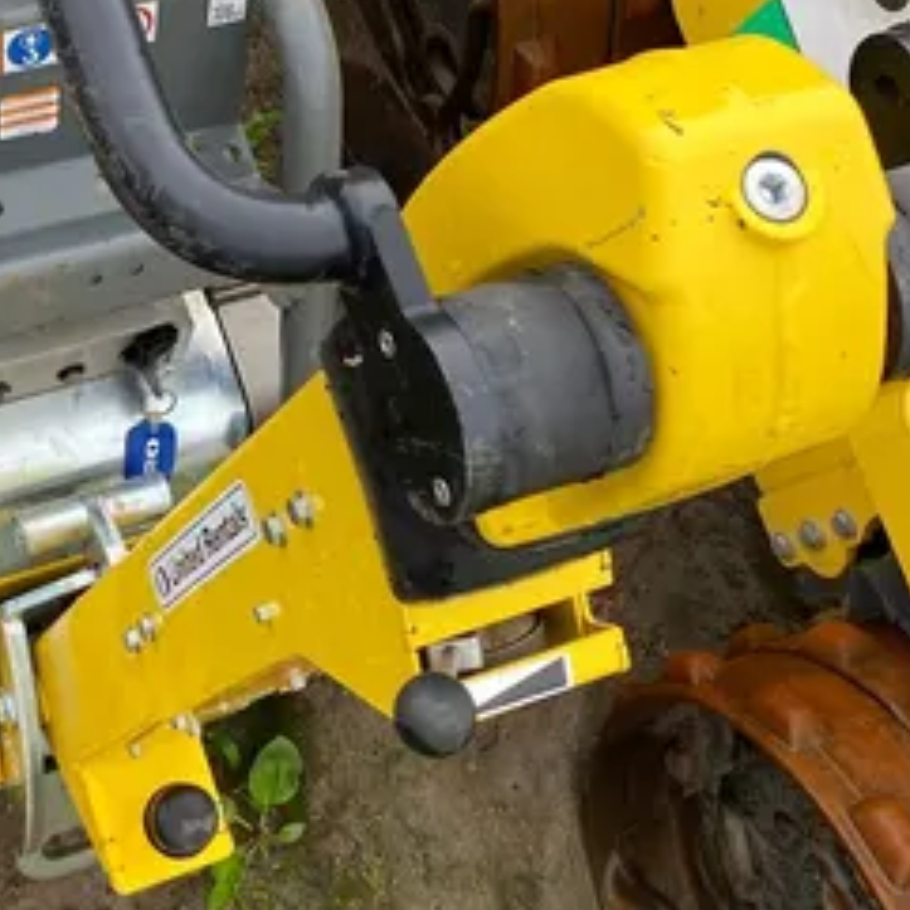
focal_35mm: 70
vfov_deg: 24.4
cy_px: 225
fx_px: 2082
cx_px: 211
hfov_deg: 24.3
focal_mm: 4.25
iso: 40
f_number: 1.8
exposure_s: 1/122
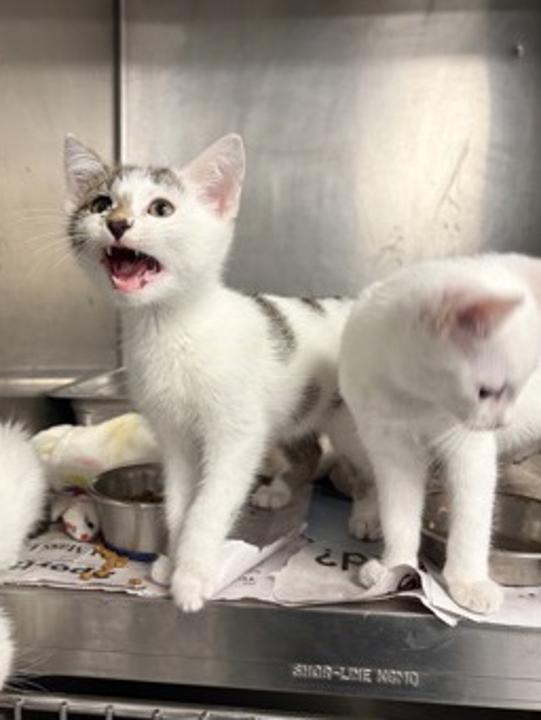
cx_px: 236
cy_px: 374
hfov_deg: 44.1
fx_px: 666
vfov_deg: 56.8
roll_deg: -0.7
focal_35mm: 32
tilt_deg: -6.4
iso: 200
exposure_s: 1/41
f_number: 1.6
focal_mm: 5.96
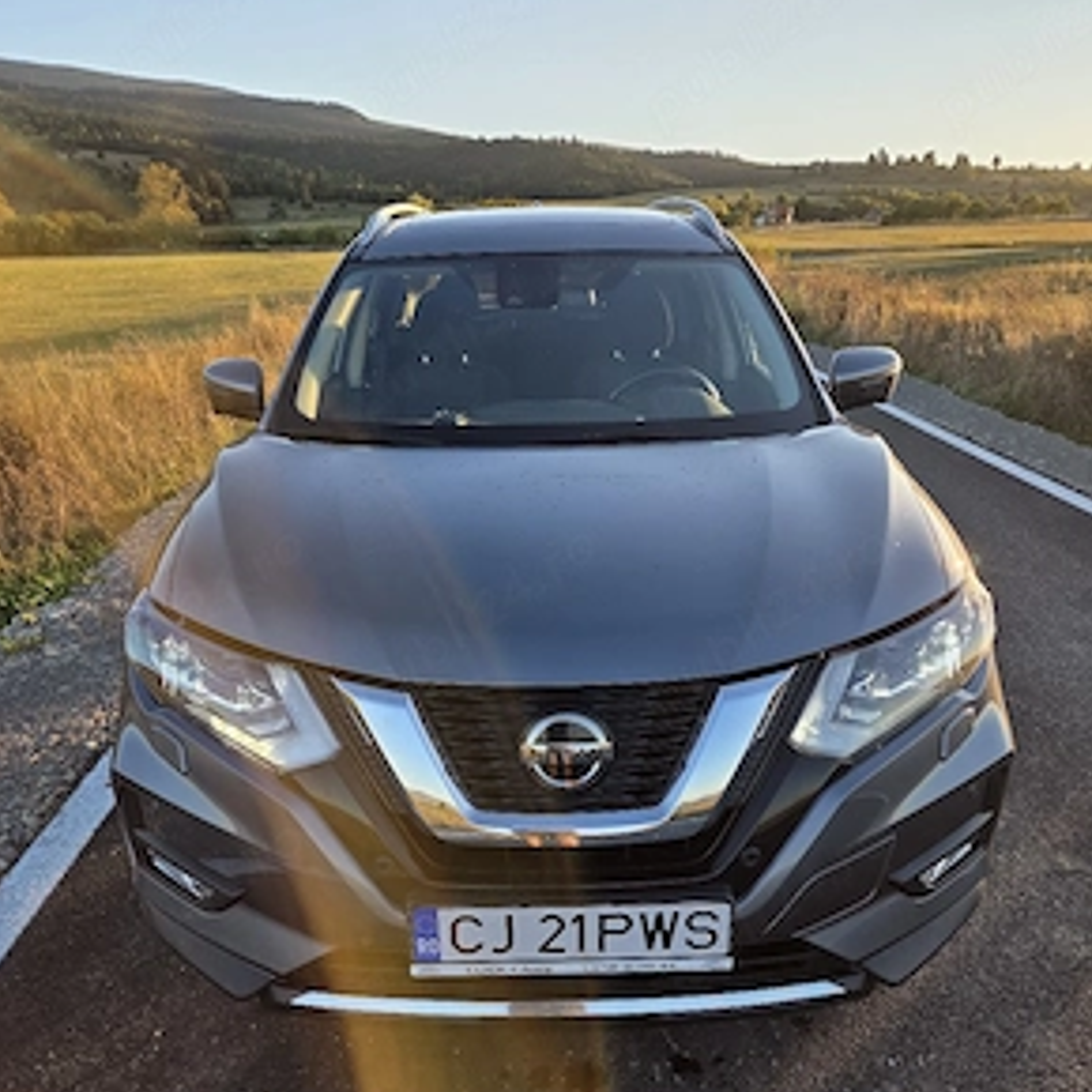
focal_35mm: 28
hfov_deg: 57.3
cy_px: 666
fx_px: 999
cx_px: 550
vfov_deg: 56.8
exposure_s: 1/1250
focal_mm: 5.4
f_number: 1.8
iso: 80
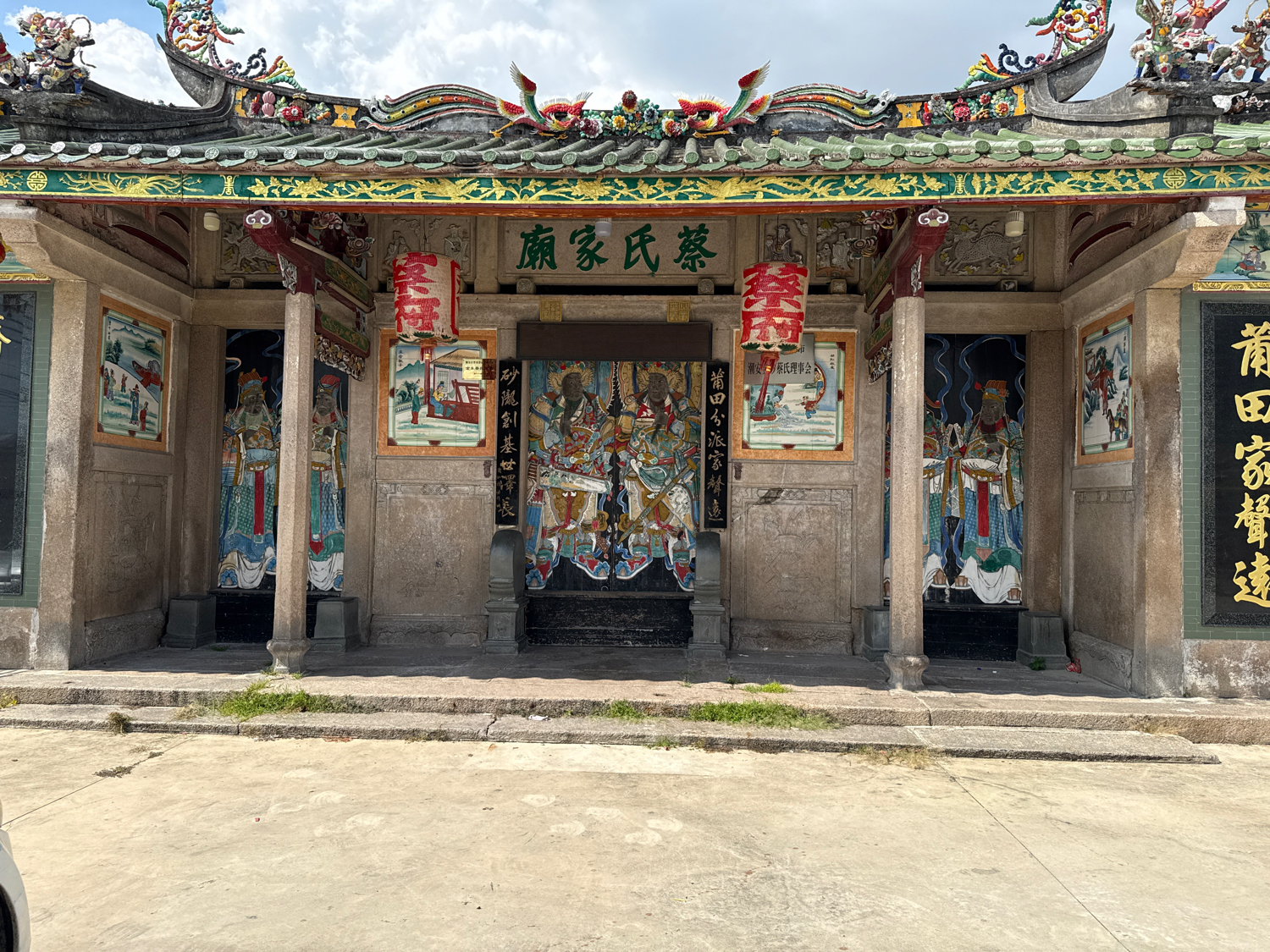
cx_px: 635
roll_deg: -0.4
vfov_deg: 56.8
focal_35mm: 24
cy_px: 476
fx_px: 881
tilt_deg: +3.5
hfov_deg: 71.6
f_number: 1.78
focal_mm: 6.76
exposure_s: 1/4167
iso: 100
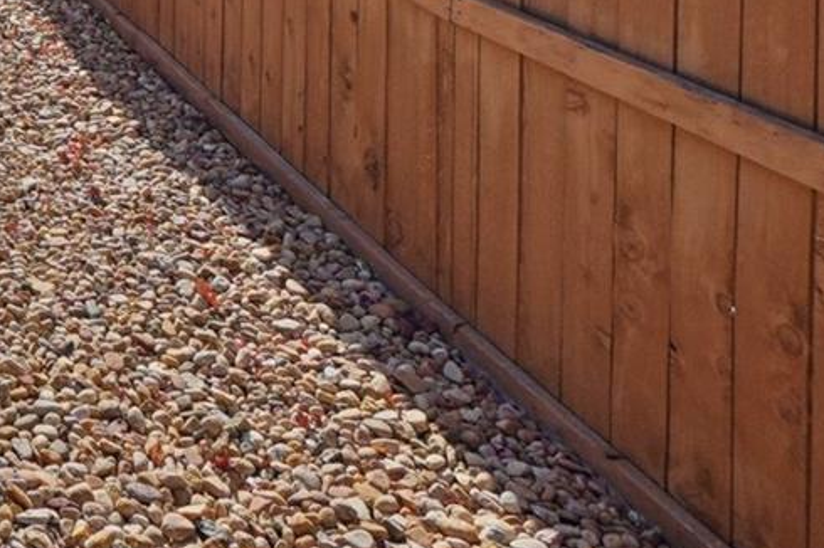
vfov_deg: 22.9
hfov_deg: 29.9
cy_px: -252
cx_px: -311
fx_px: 1121
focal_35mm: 49
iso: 100
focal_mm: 10
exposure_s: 1/400
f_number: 8
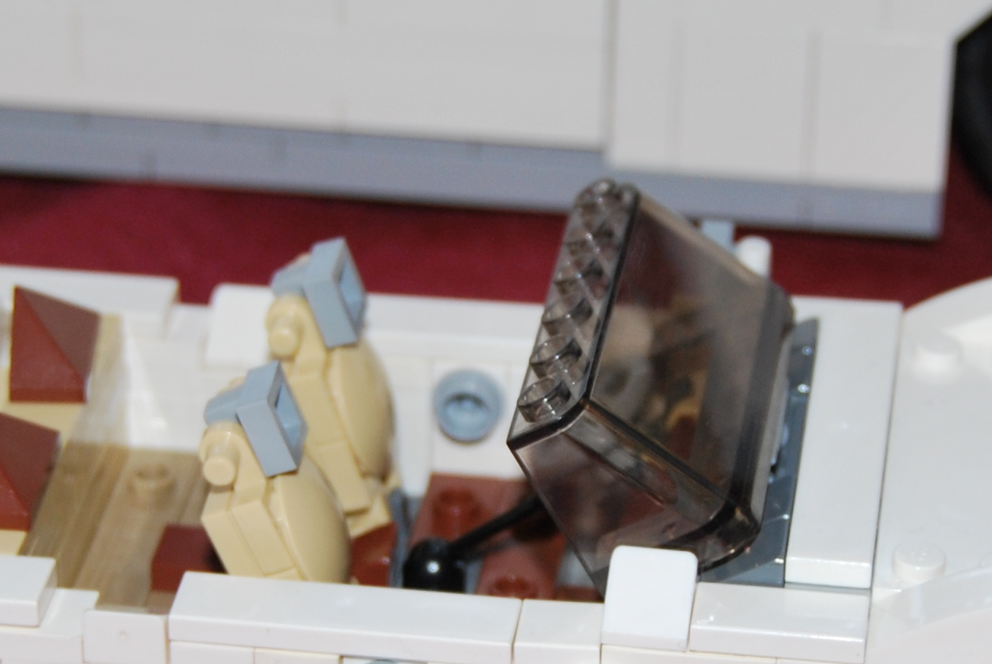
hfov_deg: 13.8
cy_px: 425
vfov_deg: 9.2
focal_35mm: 149
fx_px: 4111
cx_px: 445
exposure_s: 1/60
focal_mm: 32
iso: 200
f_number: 4.5
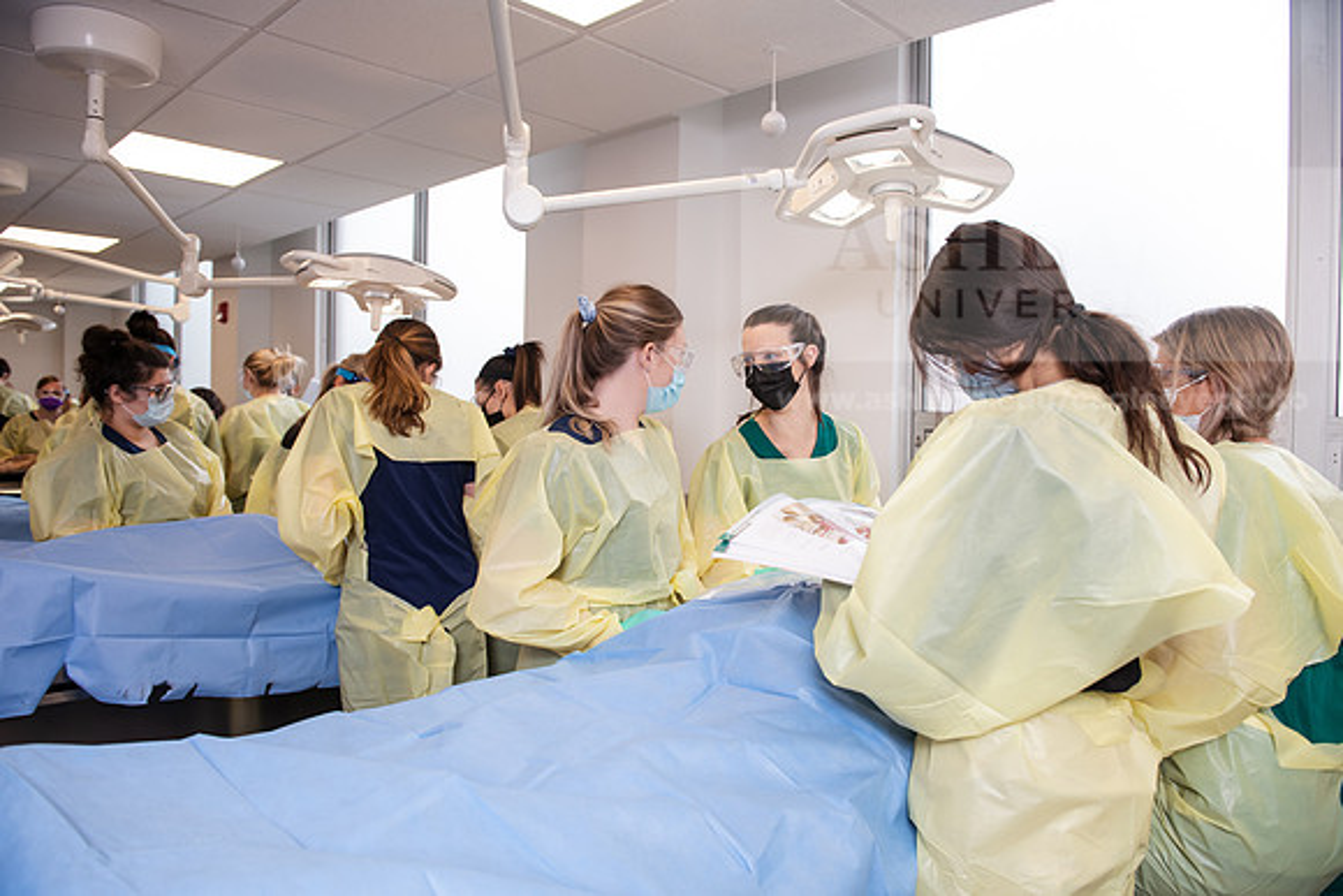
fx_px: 896
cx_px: 672
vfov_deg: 53.2
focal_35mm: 24
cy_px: 448
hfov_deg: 73.7
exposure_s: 1/200
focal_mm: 24
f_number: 4.5
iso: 500
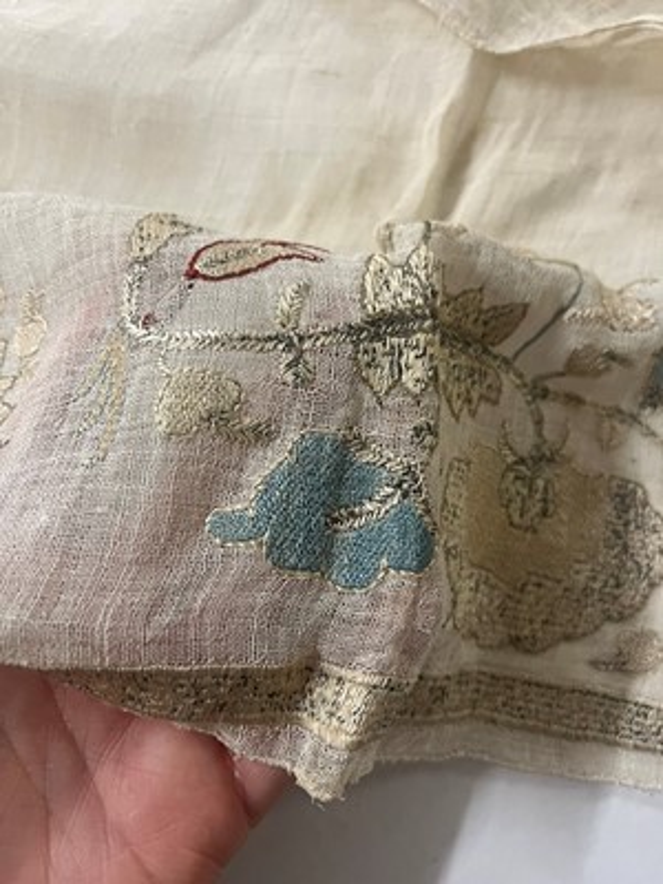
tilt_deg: -80.1
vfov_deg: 67.3
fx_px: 664
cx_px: 332
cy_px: 442
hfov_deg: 53.1
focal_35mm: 26
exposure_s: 1/50
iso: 160
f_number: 1.6
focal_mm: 5.1
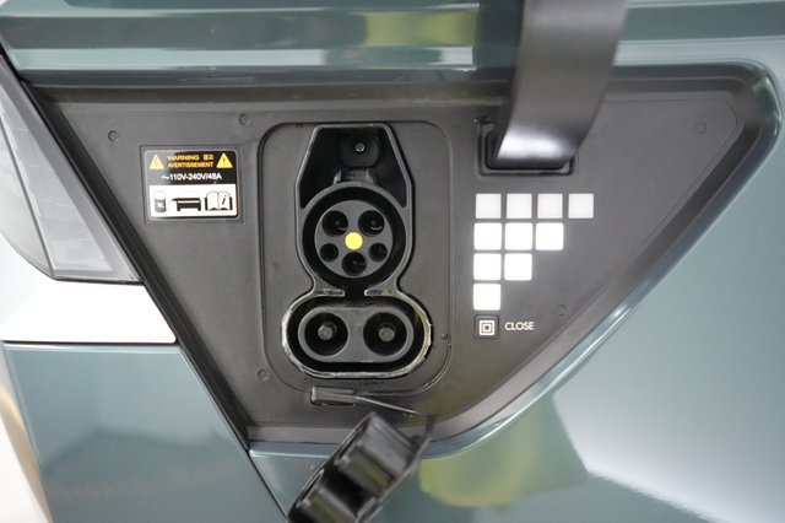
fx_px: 545
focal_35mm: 25
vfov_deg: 51.2
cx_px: 392
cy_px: 262
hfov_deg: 71.5
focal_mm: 25
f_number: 2.8
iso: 8000
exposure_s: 1/320
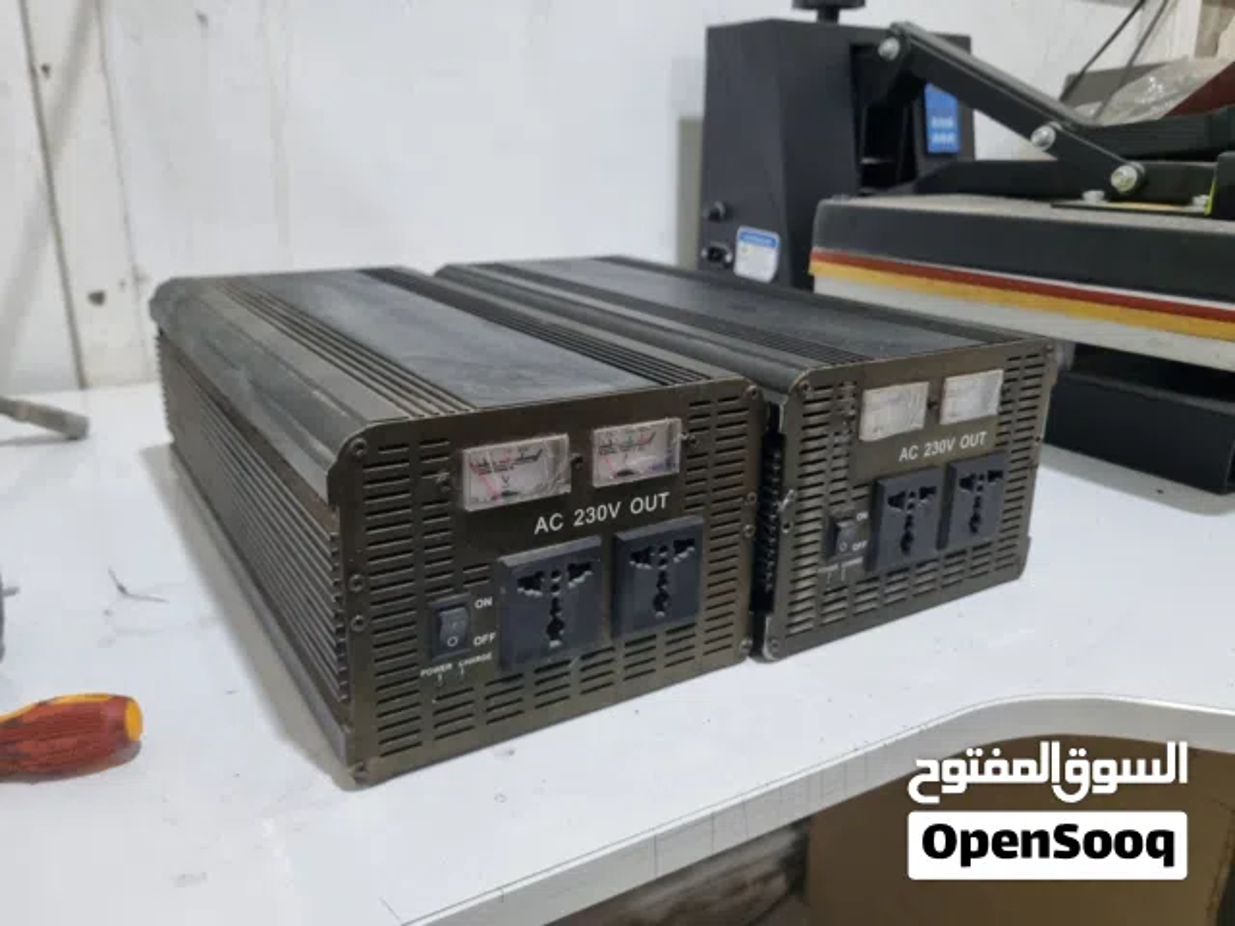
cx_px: 618
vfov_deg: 53.1
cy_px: 463
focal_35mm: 26
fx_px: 928
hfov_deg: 67.3
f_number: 1.8
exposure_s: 1/50
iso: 250
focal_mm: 5.4
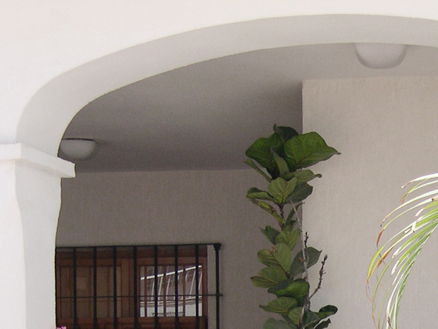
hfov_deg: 18.8
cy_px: 410
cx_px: 414
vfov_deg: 14.0
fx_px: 1291
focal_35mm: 102
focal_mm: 8
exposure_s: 1/629
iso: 100
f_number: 2.8
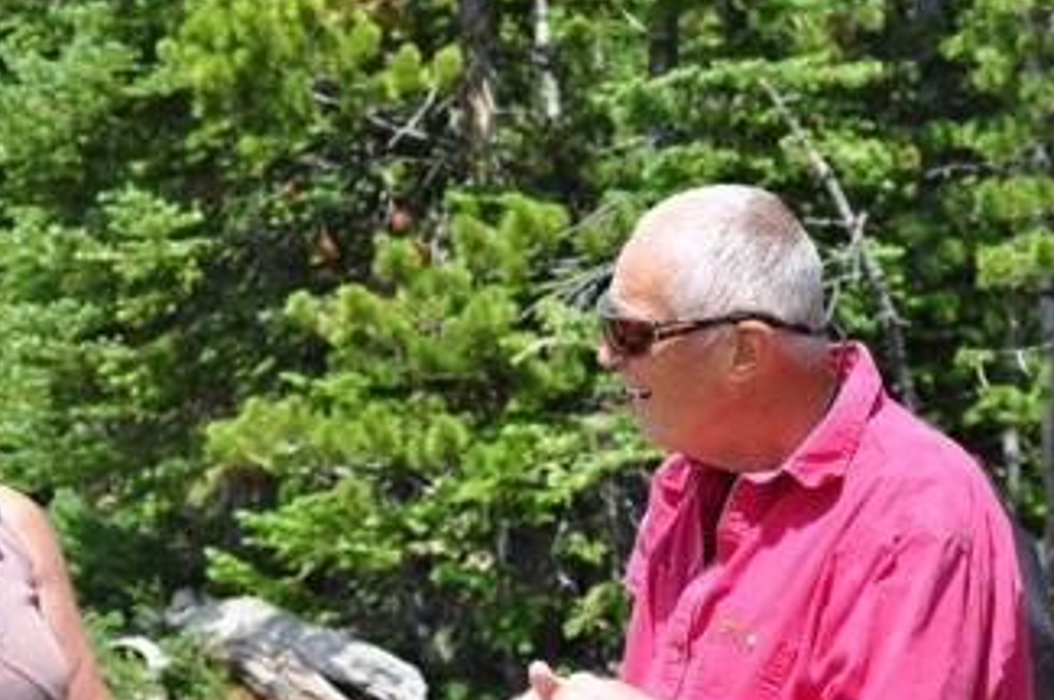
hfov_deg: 11.6
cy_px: 371
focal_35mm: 177
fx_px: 5177
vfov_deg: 7.7
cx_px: 341
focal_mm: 80
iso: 200
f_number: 9
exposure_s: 1/250
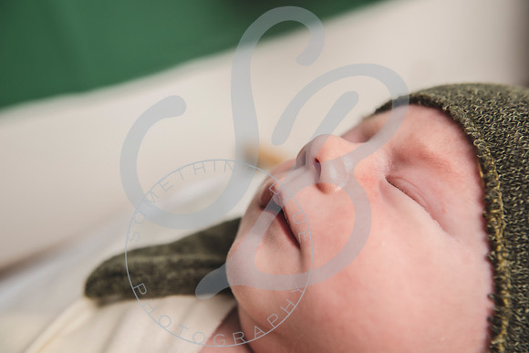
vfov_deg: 38.9
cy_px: 176
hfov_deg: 55.8
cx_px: 264
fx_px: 500
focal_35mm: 34
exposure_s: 1/160
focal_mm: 34
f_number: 6.3
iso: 800
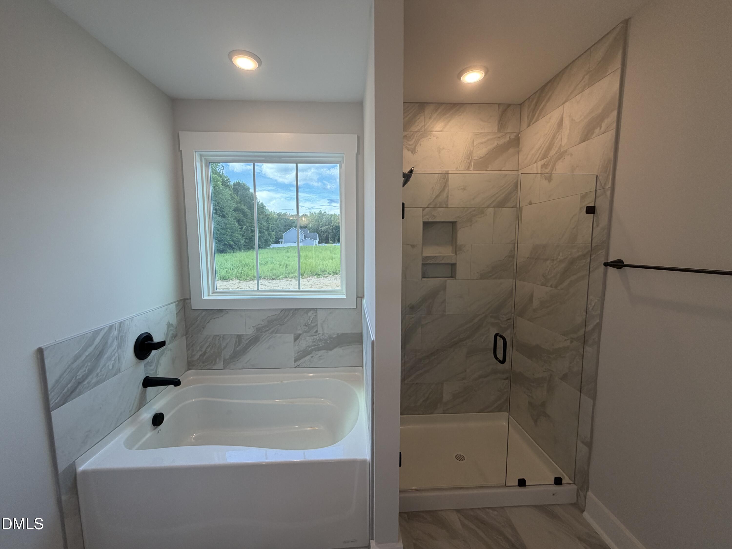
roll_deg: +0.2
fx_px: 296
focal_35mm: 14
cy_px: 274
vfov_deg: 85.7
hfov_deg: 102.1
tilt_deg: -5.1
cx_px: 366
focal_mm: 2.22
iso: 100
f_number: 2.2
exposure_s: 1/120
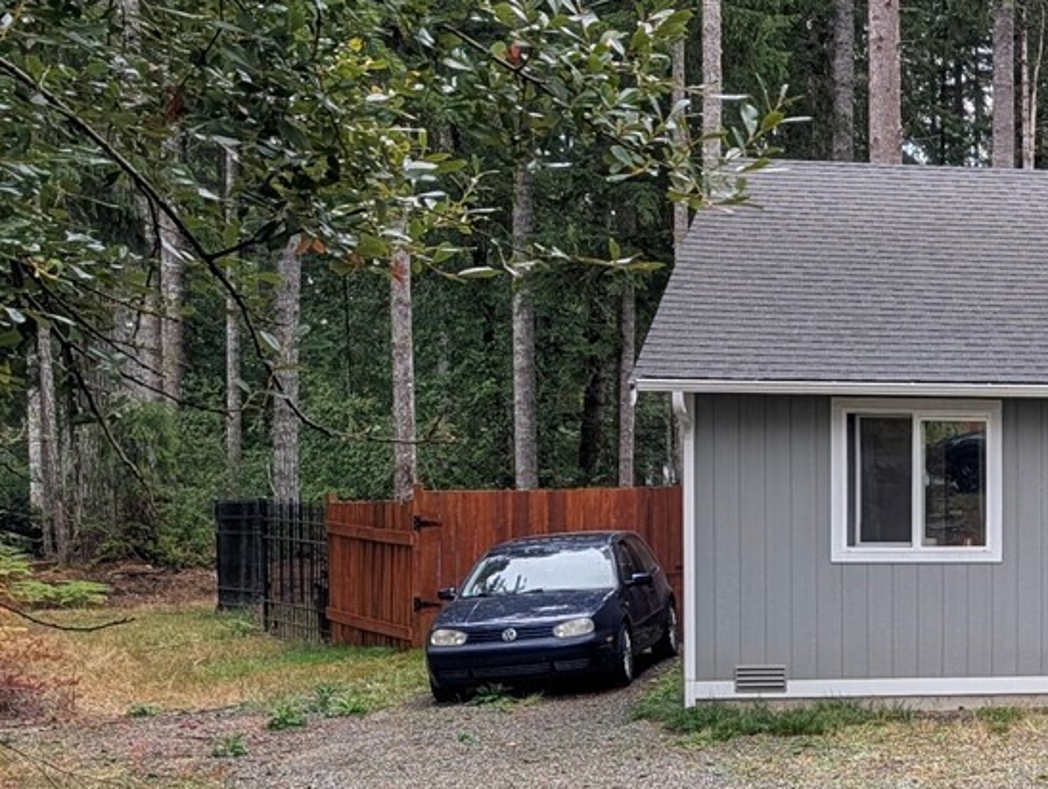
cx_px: 1517
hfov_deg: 23.1
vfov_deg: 21.0
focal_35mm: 70
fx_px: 2123
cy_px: 510
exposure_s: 1/205
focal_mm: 6.9
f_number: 1.68
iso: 20
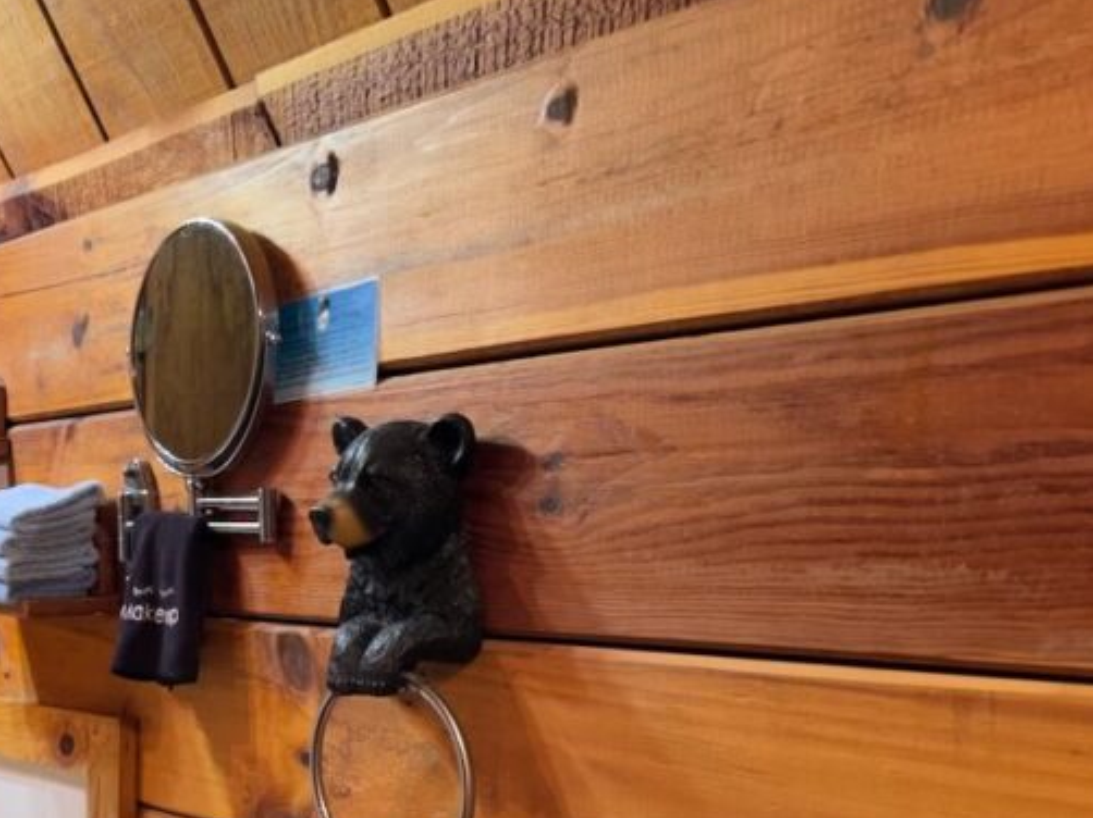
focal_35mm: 49
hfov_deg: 36.5
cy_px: 742
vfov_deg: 28.5
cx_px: 109
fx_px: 1546
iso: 400
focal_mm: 6.86
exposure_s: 1/60
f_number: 1.78
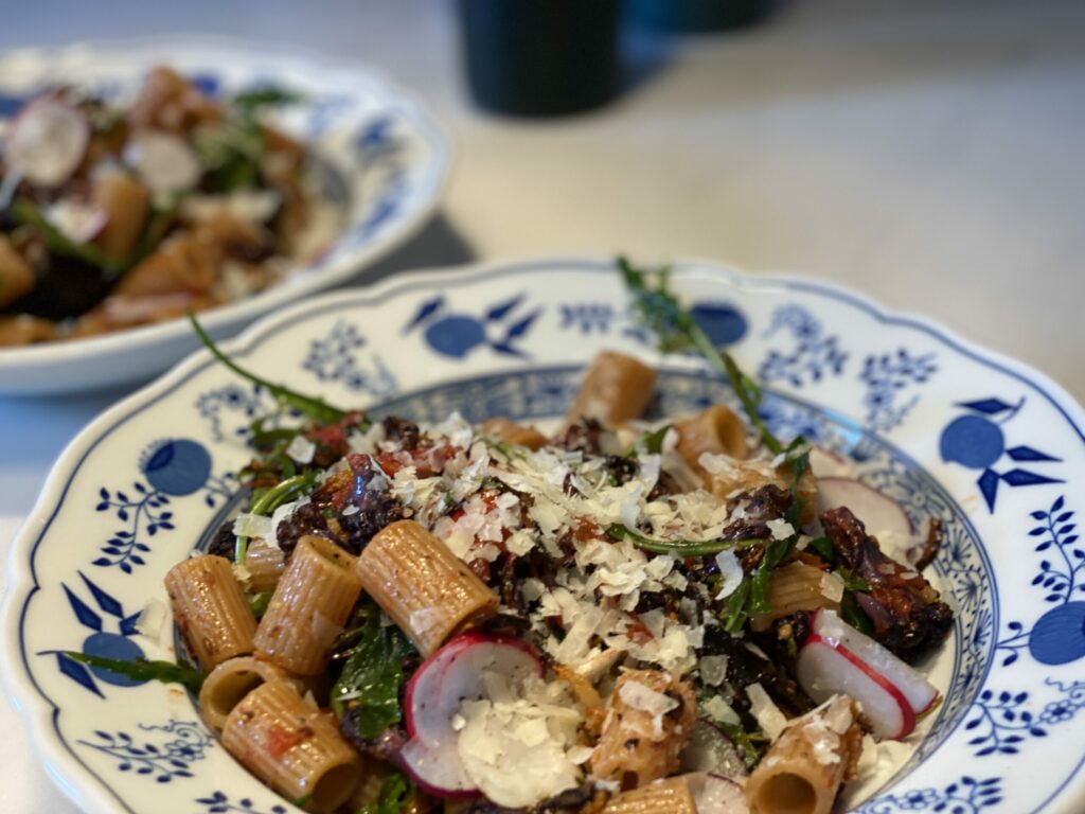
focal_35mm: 52
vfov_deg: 28.0
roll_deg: +2.7
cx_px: 542
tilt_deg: -30.6
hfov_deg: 36.8
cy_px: 407
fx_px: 1630
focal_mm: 6
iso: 100
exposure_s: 1/100
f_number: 2
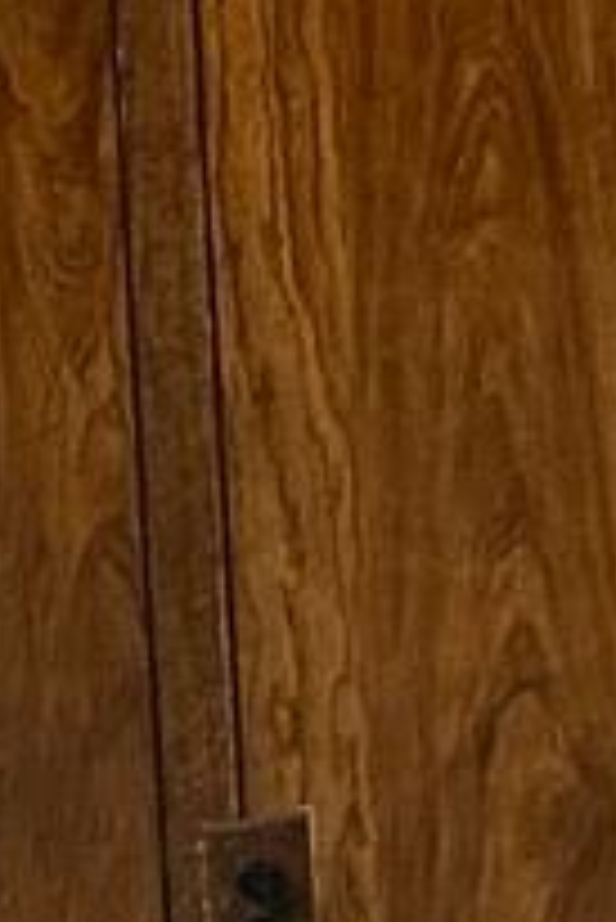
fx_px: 6918
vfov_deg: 7.6
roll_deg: +0.4
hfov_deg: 4.6
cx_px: 2684
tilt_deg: -11.1
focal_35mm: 270
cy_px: 409
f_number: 1.8
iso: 200
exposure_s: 1/60
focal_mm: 4.25
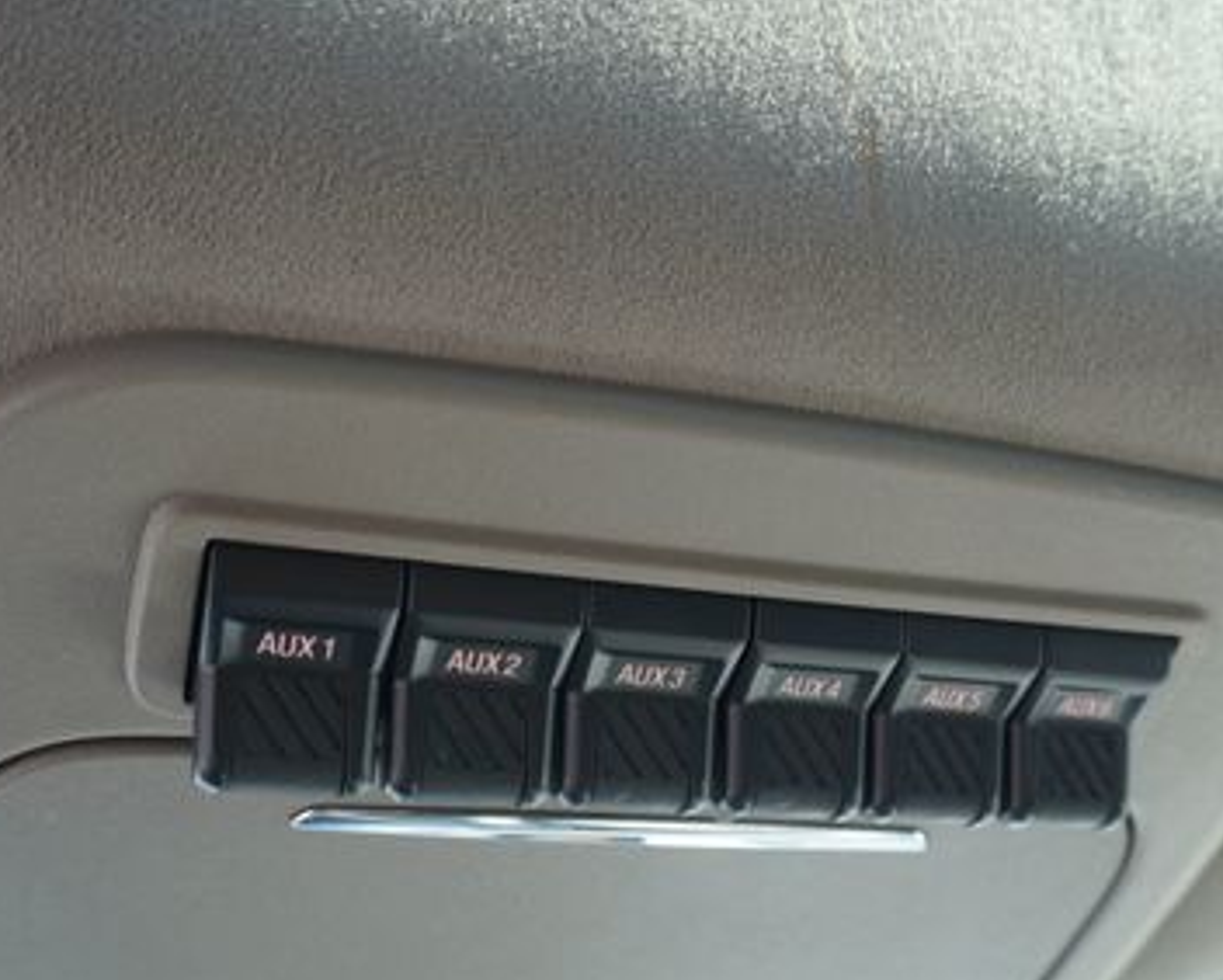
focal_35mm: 41
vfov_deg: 36.0
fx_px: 1485
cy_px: 685
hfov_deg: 44.7
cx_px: 674
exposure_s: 1/60
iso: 160
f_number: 4
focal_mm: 16
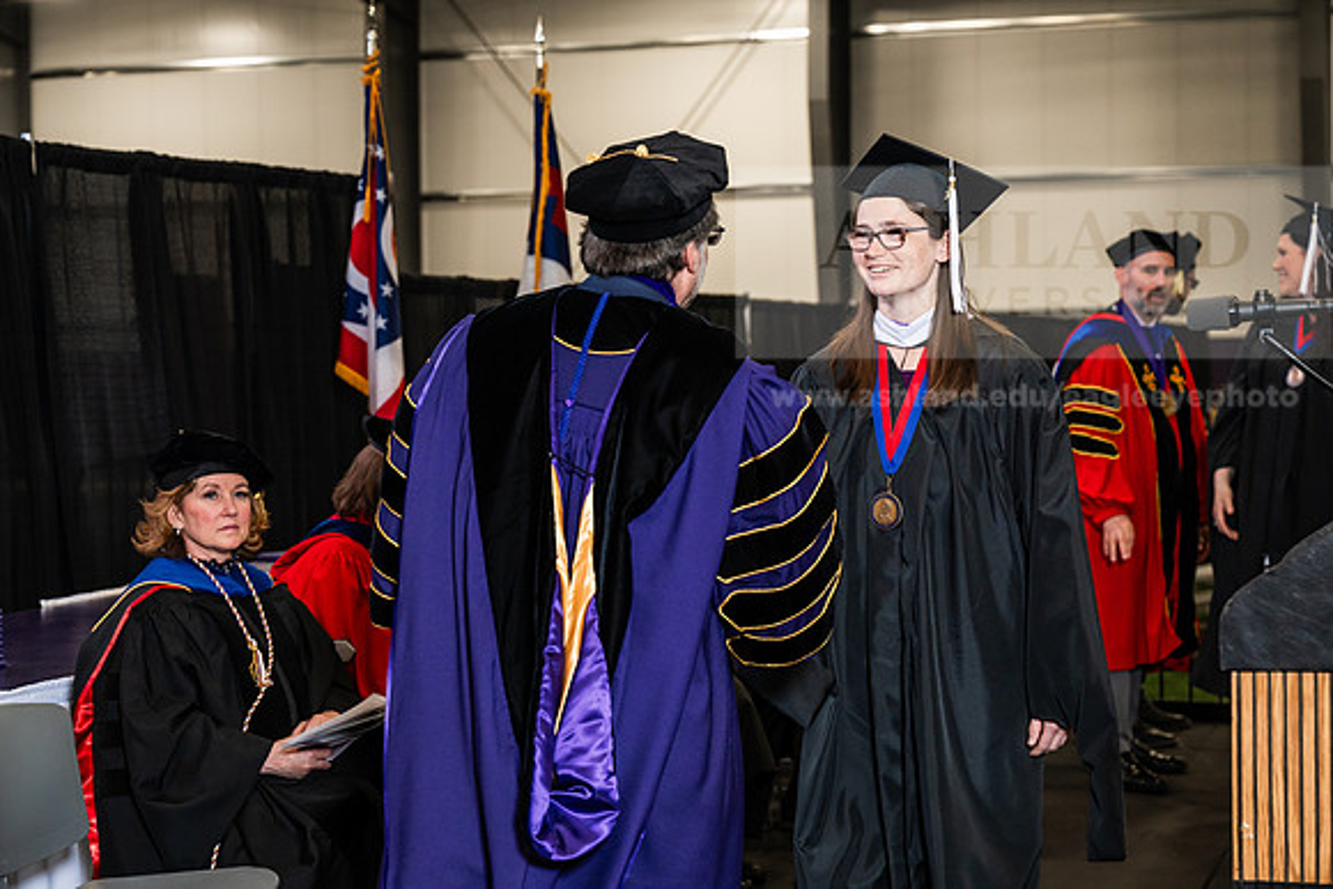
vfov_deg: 19.5
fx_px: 2592
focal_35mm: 70
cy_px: 444
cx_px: 666
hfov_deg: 28.8
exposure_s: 1/200
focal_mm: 70
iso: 1250
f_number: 4.5
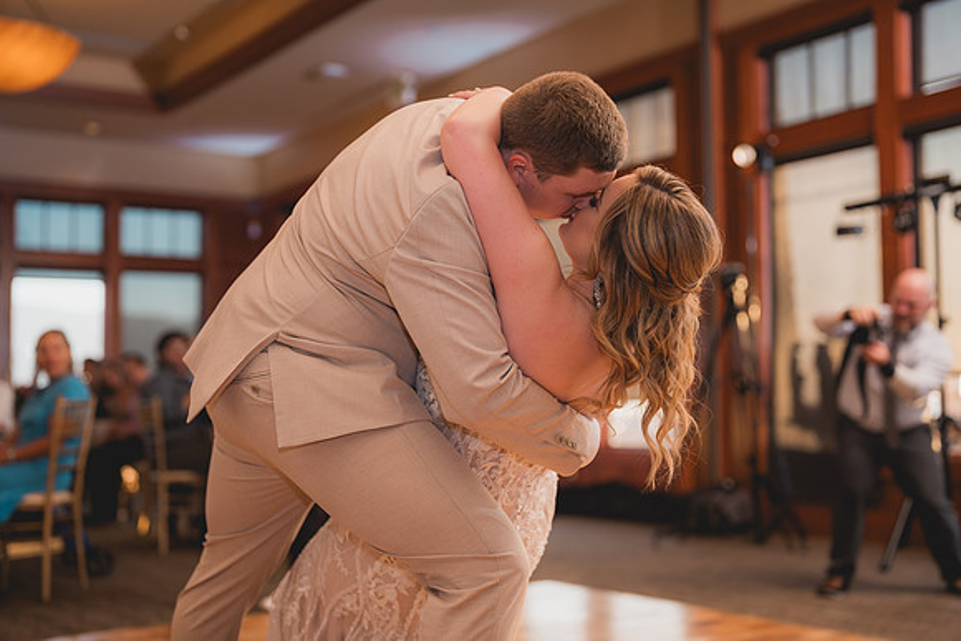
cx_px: 480
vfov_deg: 27.0
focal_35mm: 50
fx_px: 1335
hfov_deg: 39.6
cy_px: 320
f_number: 1.8
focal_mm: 50
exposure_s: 1/250
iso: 125
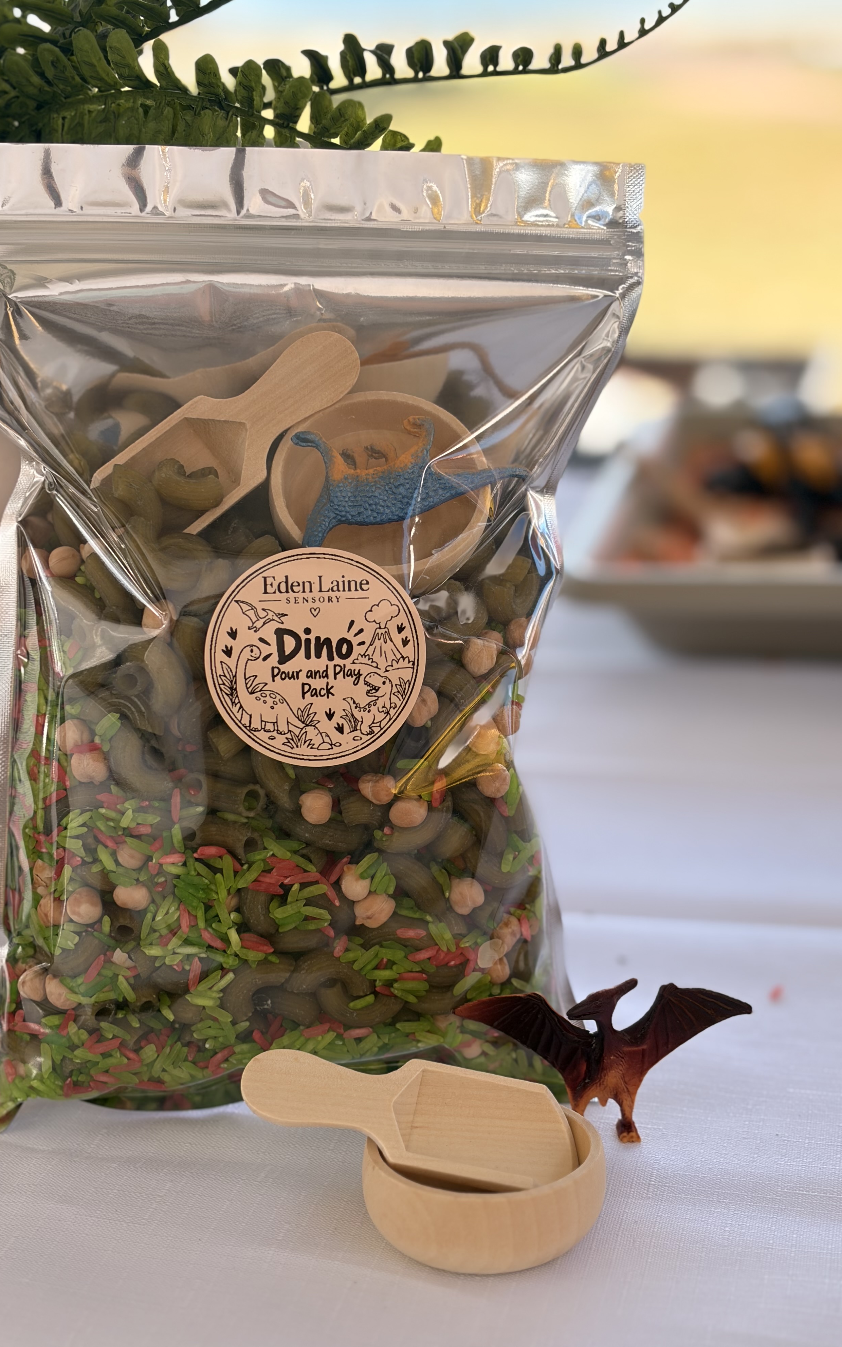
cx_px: 408
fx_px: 2056
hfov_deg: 23.1
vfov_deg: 36.3
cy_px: 673
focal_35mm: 56
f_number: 1.6
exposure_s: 1/673
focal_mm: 5.96
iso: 50
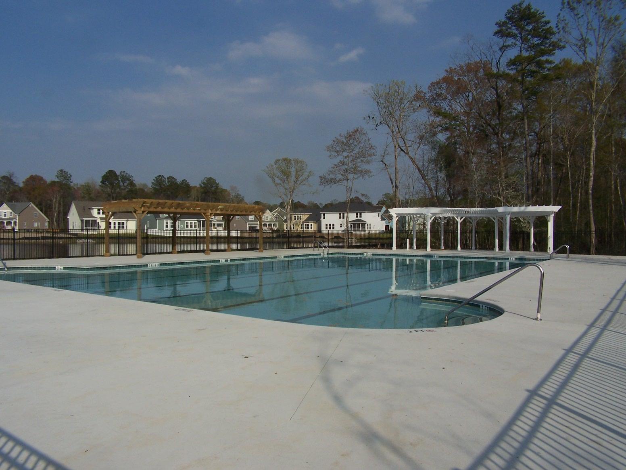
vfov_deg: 37.7
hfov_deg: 49.0
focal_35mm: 38
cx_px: 313
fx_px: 687
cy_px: 235
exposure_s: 1/1000
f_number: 5.6
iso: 80
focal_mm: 6.3
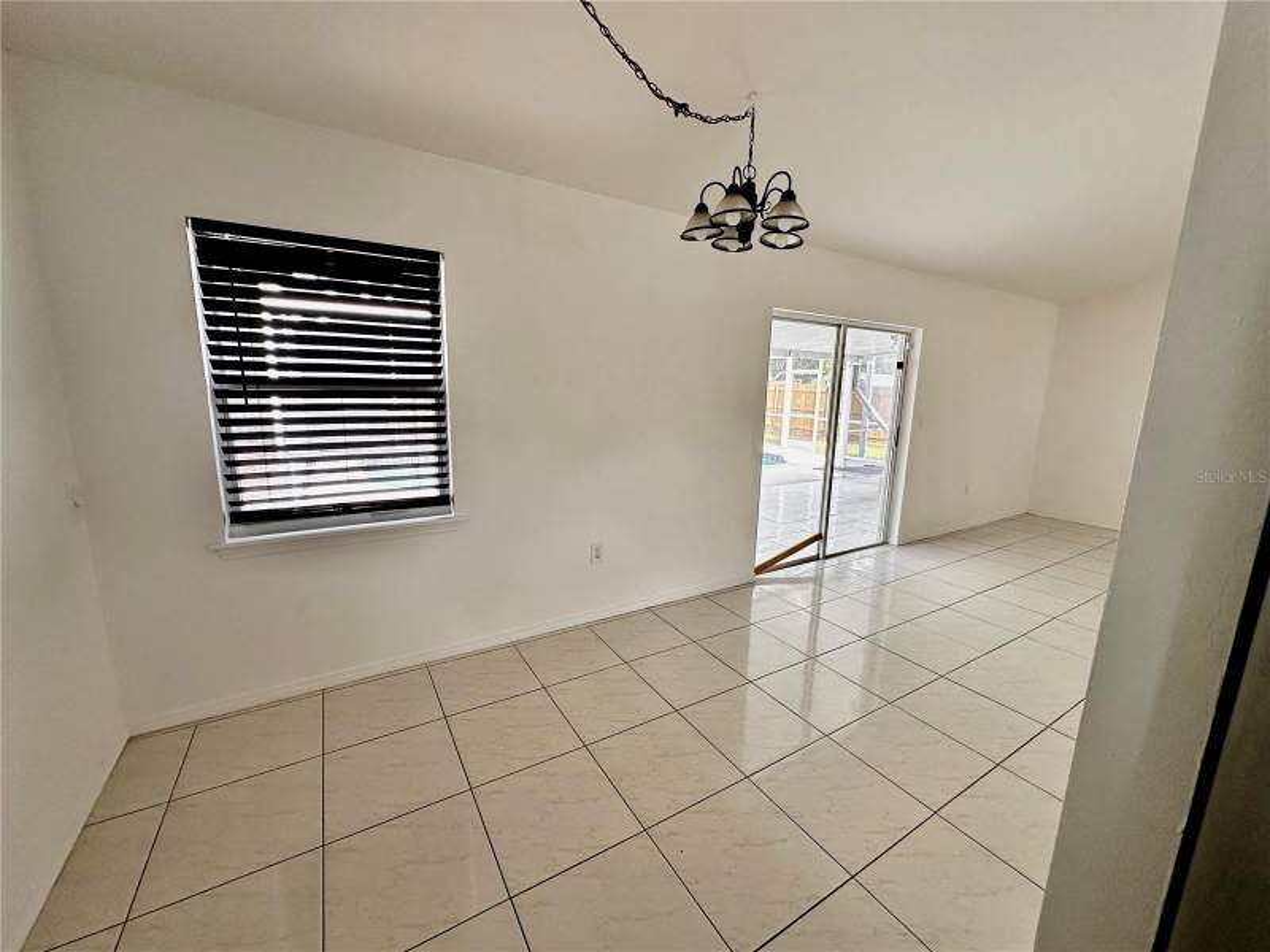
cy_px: 476
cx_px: 635
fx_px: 514
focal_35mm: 14
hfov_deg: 102.1
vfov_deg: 85.7
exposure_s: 1/99
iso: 50
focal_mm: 2.22
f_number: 2.2
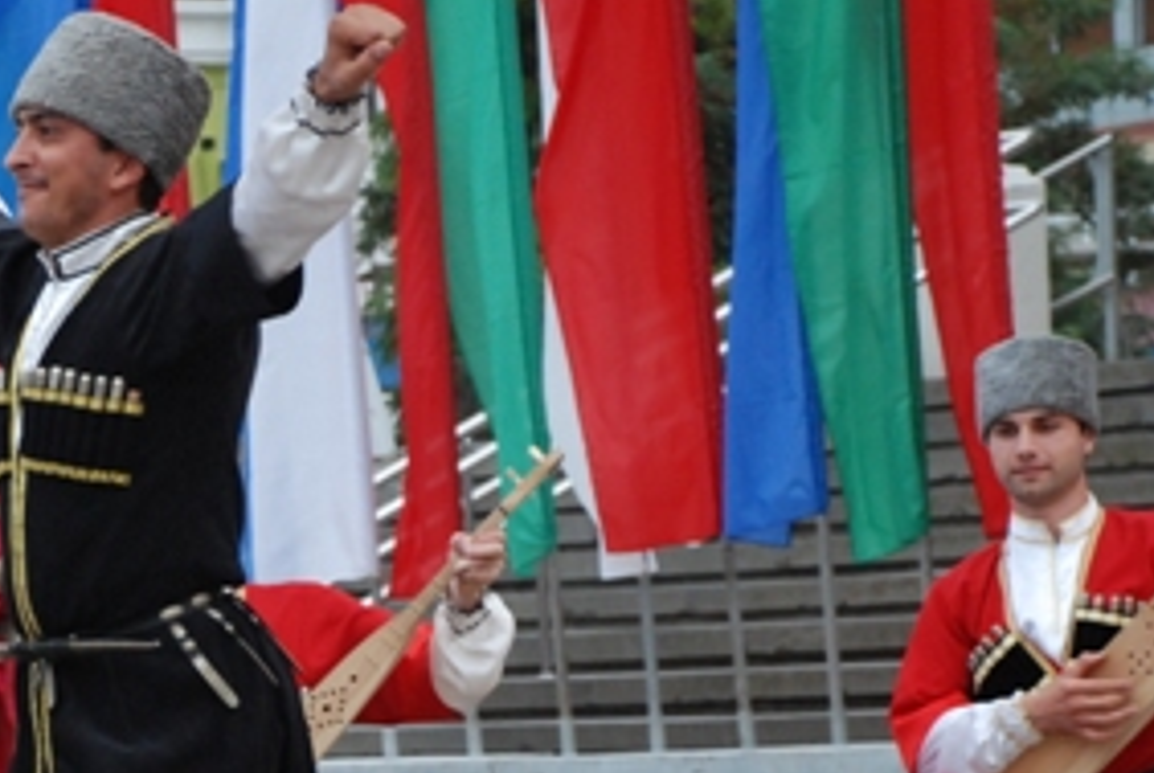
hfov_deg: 8.6
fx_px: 7641
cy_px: 781
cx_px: -41
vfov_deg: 5.8
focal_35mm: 238
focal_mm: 70
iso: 800
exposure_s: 1/160
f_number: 5.6
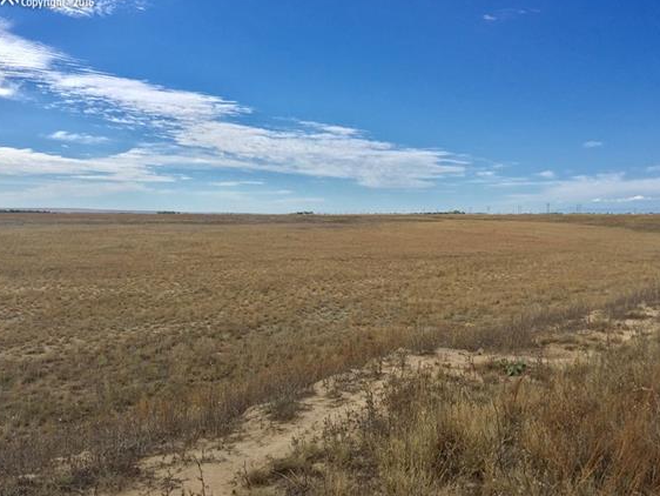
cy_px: 252
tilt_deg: -2.5
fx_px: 629
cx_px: 324
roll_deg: +0.0
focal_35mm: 33
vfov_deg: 43.0
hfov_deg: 55.3
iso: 32
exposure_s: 1/2825
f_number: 2.2
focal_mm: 4.15
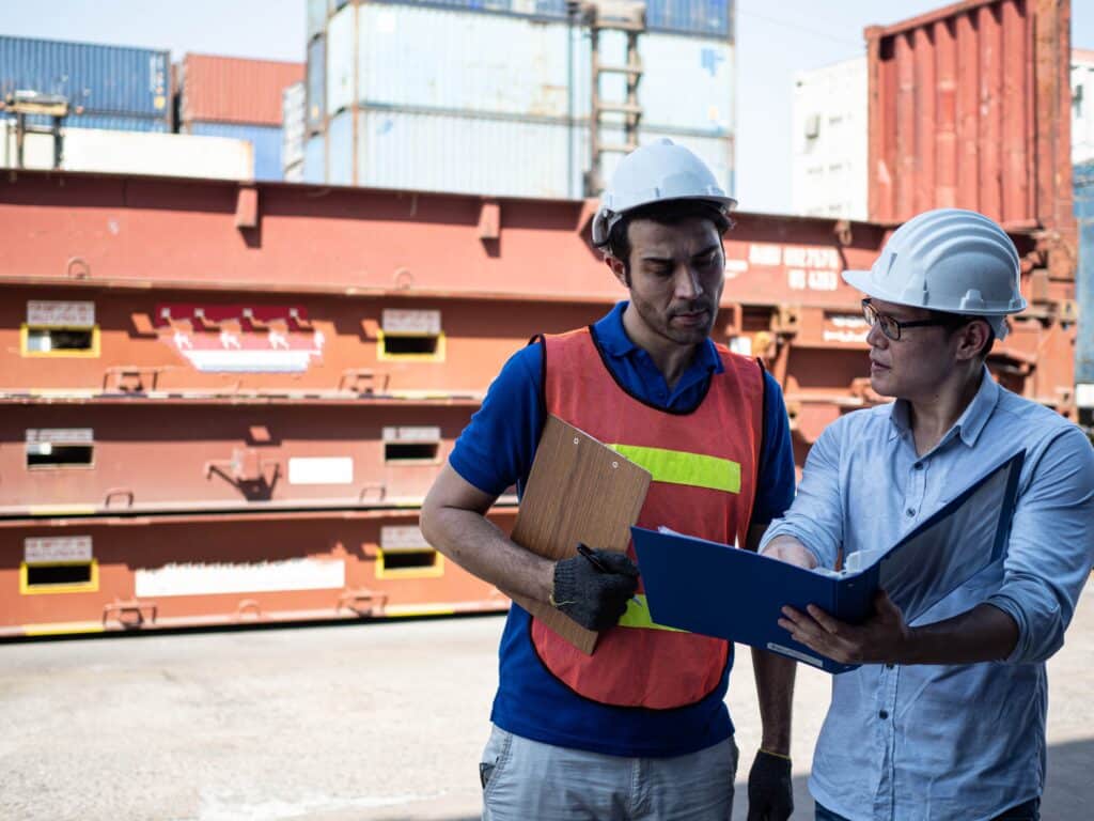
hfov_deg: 38.2
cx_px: 547
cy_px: 410
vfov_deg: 29.1
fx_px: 1580
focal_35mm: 50
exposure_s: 1/3200
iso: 200
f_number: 1.8
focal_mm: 25
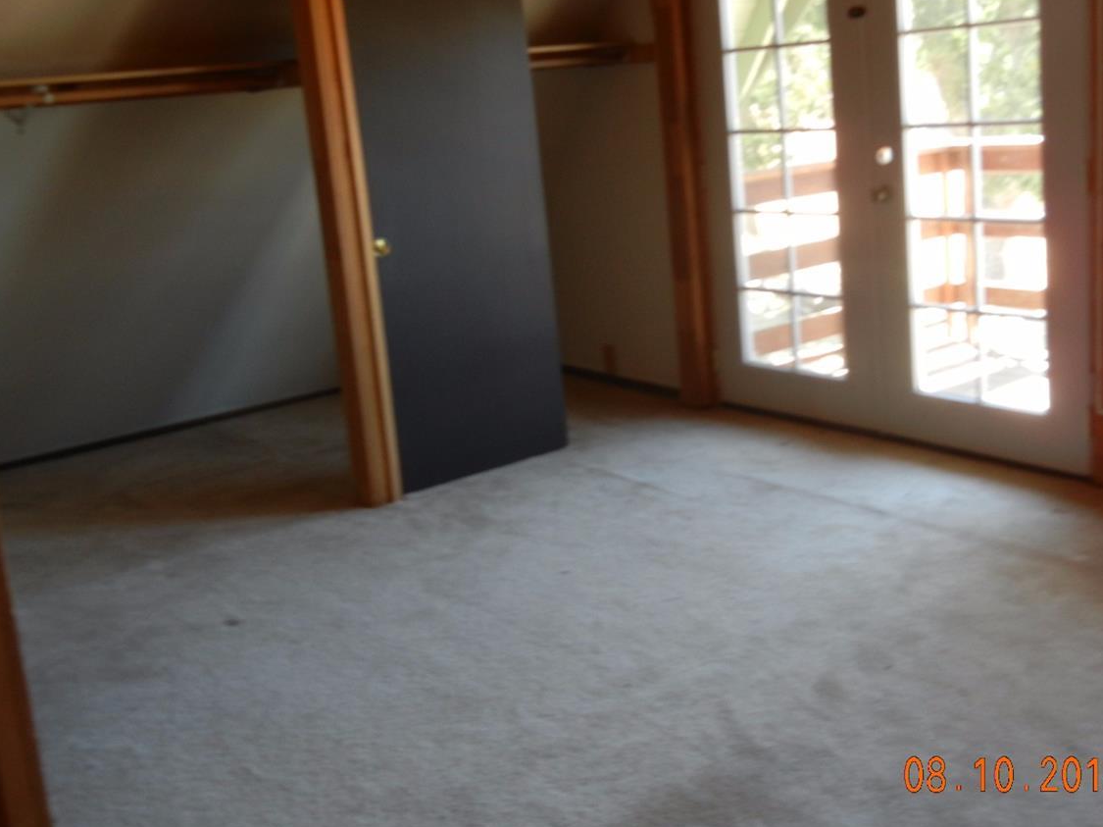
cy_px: 338
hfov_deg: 46.7
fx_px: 1274
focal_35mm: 40
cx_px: 621
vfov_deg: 35.8
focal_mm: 5.4
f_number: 3.5
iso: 164
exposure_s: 1/30
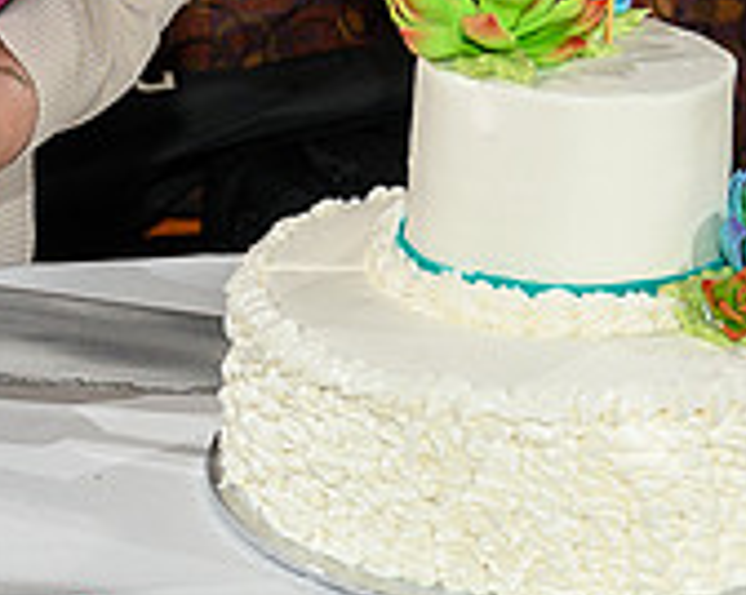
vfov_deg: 7.4
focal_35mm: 209
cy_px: 45
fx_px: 4609
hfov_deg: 9.2
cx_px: 124
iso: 400
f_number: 4.8
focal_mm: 50
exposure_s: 1/125
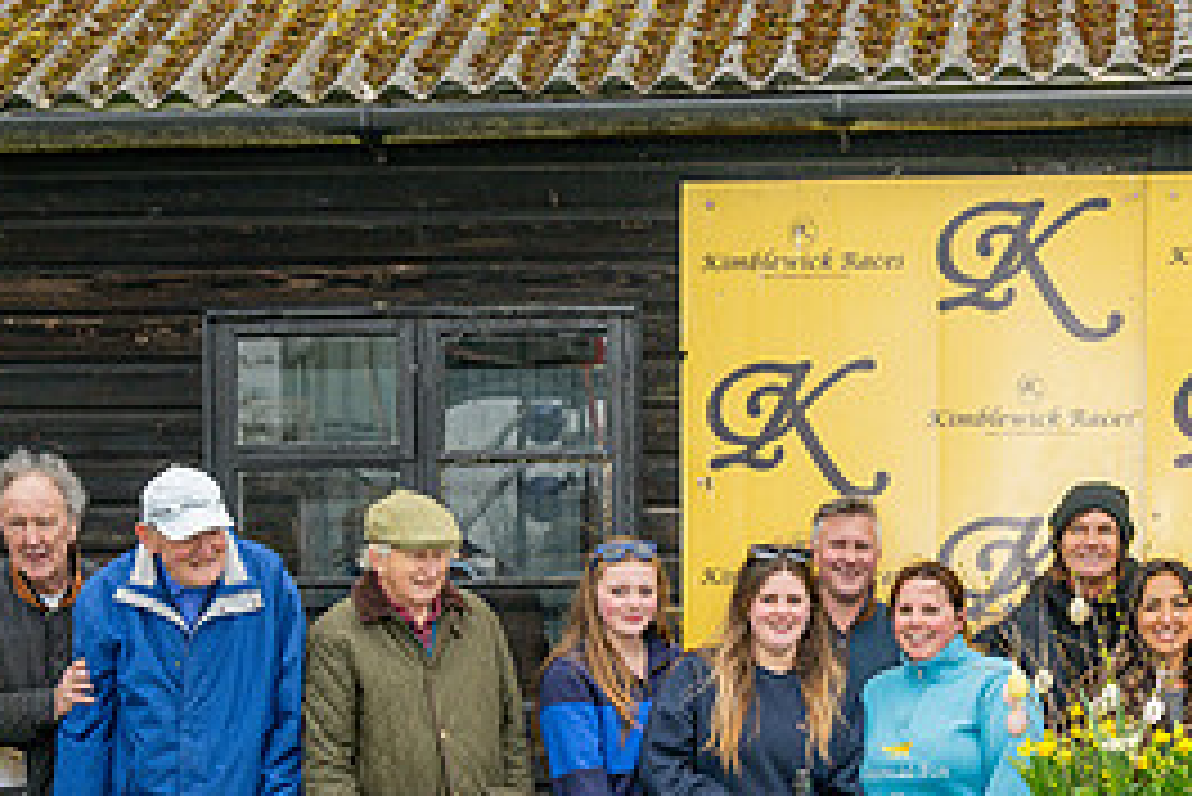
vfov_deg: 17.2
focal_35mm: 78
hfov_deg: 25.9
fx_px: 2584
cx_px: 750
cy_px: 734
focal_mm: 35
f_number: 5
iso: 200
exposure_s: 1/250
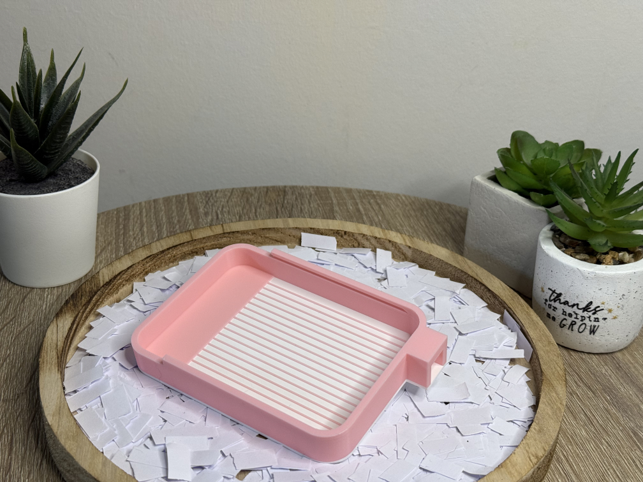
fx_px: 892
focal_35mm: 48
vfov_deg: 30.3
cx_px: 322
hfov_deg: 39.7
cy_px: 241
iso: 80
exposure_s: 1/100
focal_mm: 6.8
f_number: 1.8
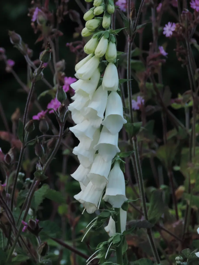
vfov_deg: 5.7
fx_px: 2683
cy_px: 132
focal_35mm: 350
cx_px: 100
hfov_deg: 4.2
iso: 400
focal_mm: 62.4
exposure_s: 1/100
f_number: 4.8
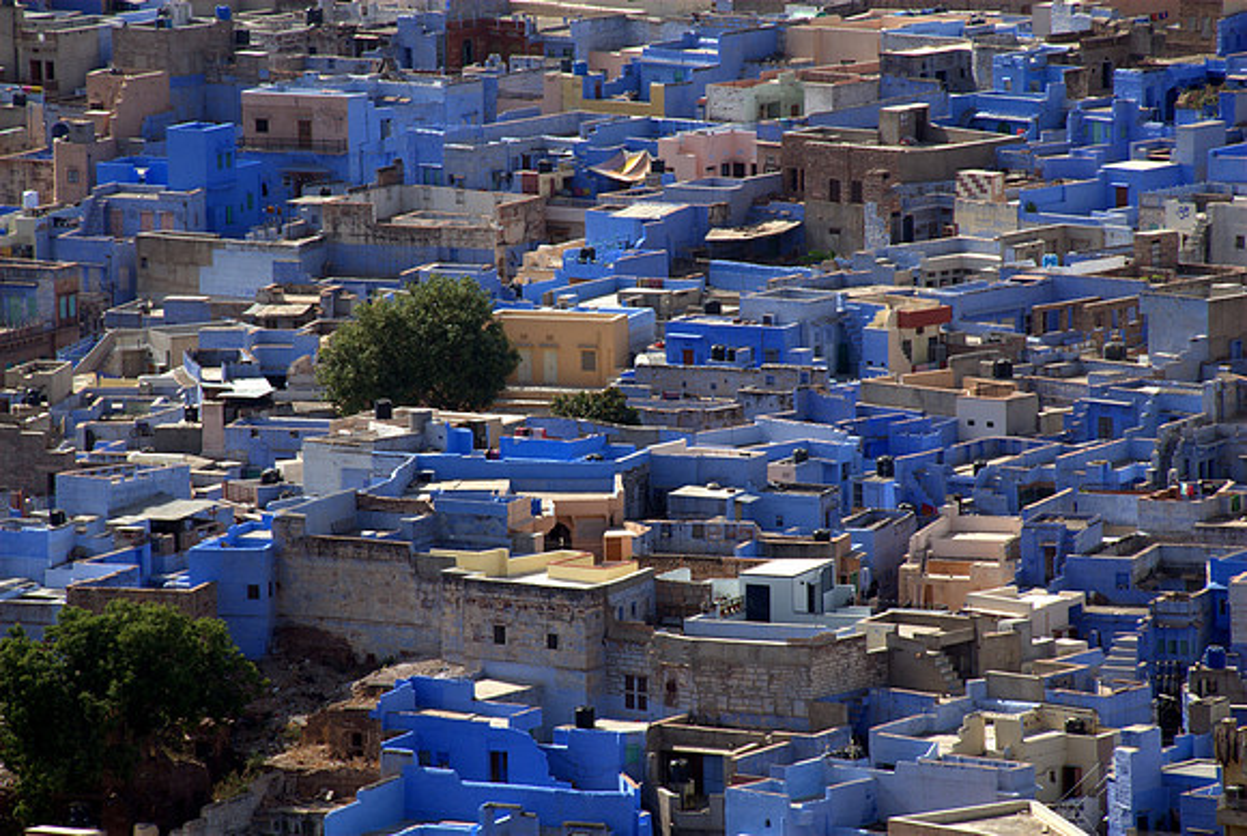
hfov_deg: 6.9
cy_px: 418
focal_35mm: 300
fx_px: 10410
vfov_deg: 4.6
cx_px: 624
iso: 100
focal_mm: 200
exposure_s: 1/250
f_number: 8
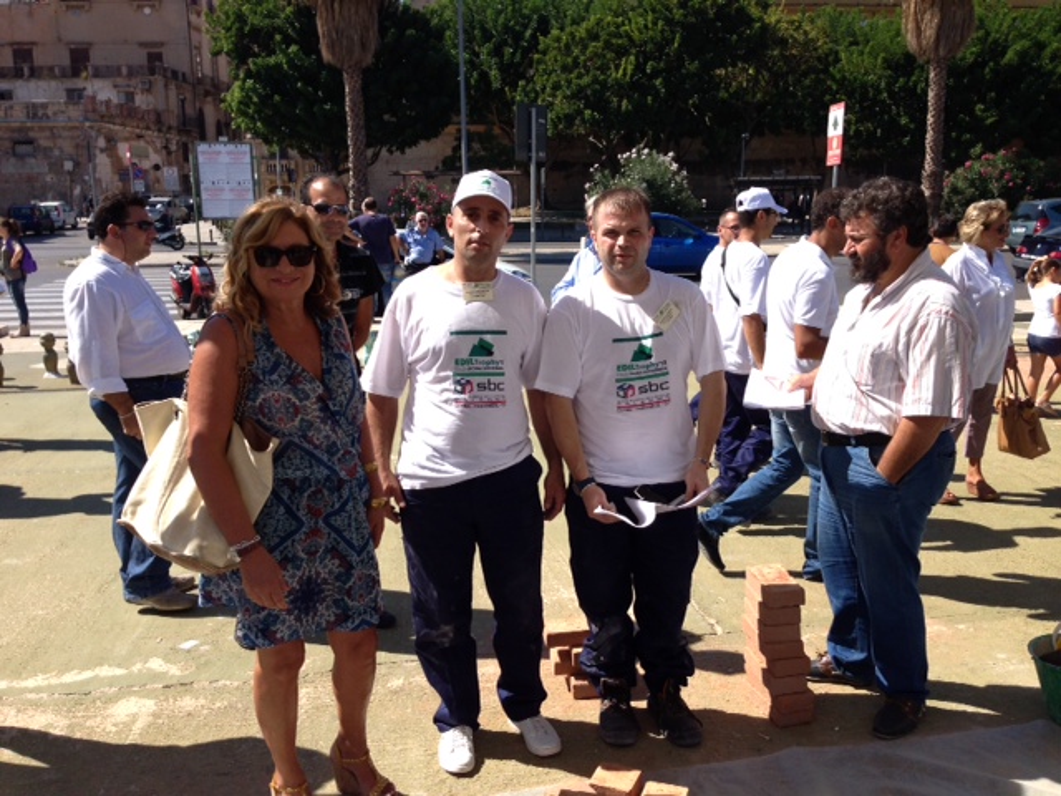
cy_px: 398
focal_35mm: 33
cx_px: 530
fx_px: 1011
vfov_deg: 42.9
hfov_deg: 55.4
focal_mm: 4.12
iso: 64
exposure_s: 1/1506
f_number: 2.4
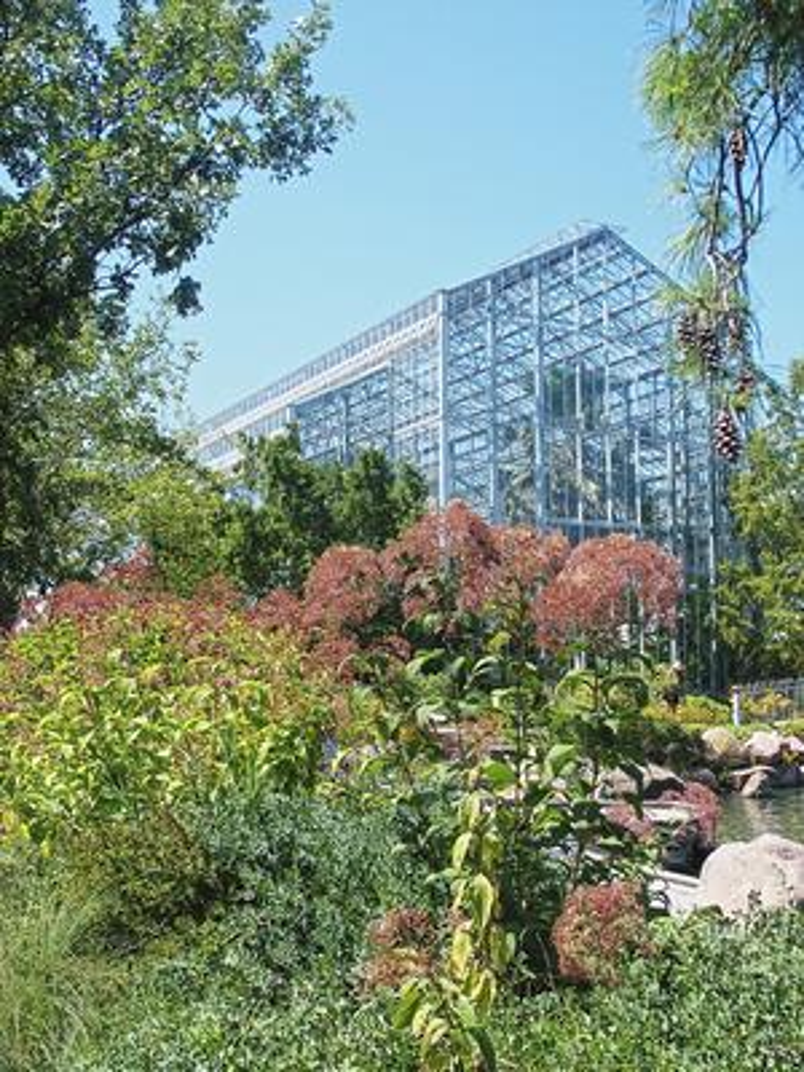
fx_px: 1177
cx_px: 402
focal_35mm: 38
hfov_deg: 37.7
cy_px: 536
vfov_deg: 49.0
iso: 100
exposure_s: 1/640
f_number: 3.5
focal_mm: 8.1
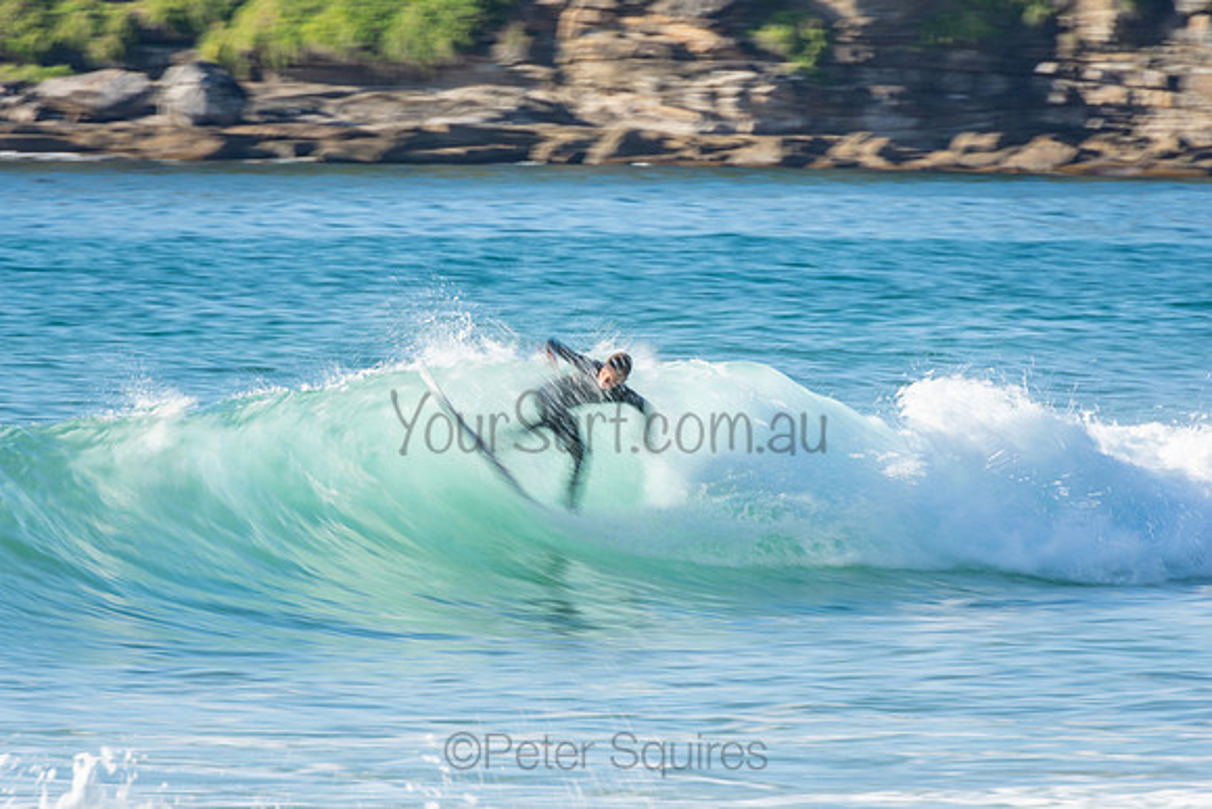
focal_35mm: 600
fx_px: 20204
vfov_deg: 2.3
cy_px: 404
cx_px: 606
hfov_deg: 3.4
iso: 100
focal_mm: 400
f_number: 18
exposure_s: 1/30
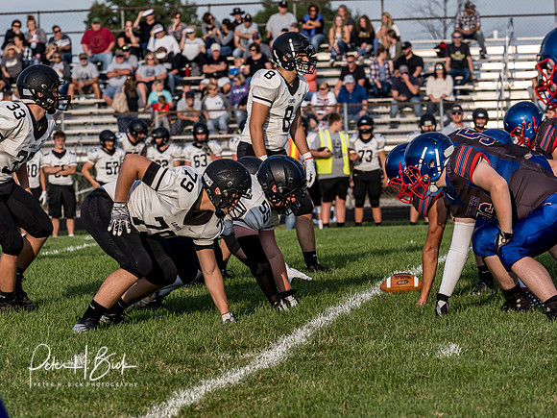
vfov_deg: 6.5
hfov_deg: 8.7
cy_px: 194
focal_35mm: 227
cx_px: 258
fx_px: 3659
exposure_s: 1/1600
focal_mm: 106
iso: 320
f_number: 4.5
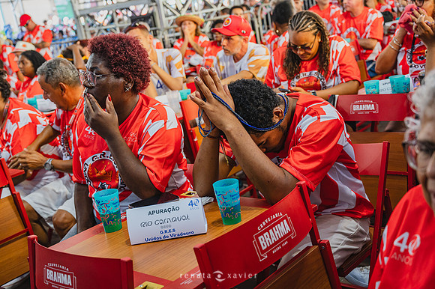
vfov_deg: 30.5
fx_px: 531
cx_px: 218
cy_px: 144
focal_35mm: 44
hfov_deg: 44.5
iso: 1600
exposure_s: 1/250
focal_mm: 44
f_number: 4
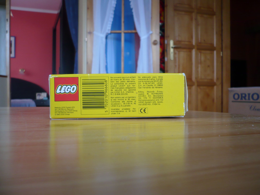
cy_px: 98
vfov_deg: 40.7
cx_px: 130
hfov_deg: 52.6
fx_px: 263
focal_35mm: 35
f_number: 2.8
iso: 100
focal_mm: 5.8
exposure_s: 1/40
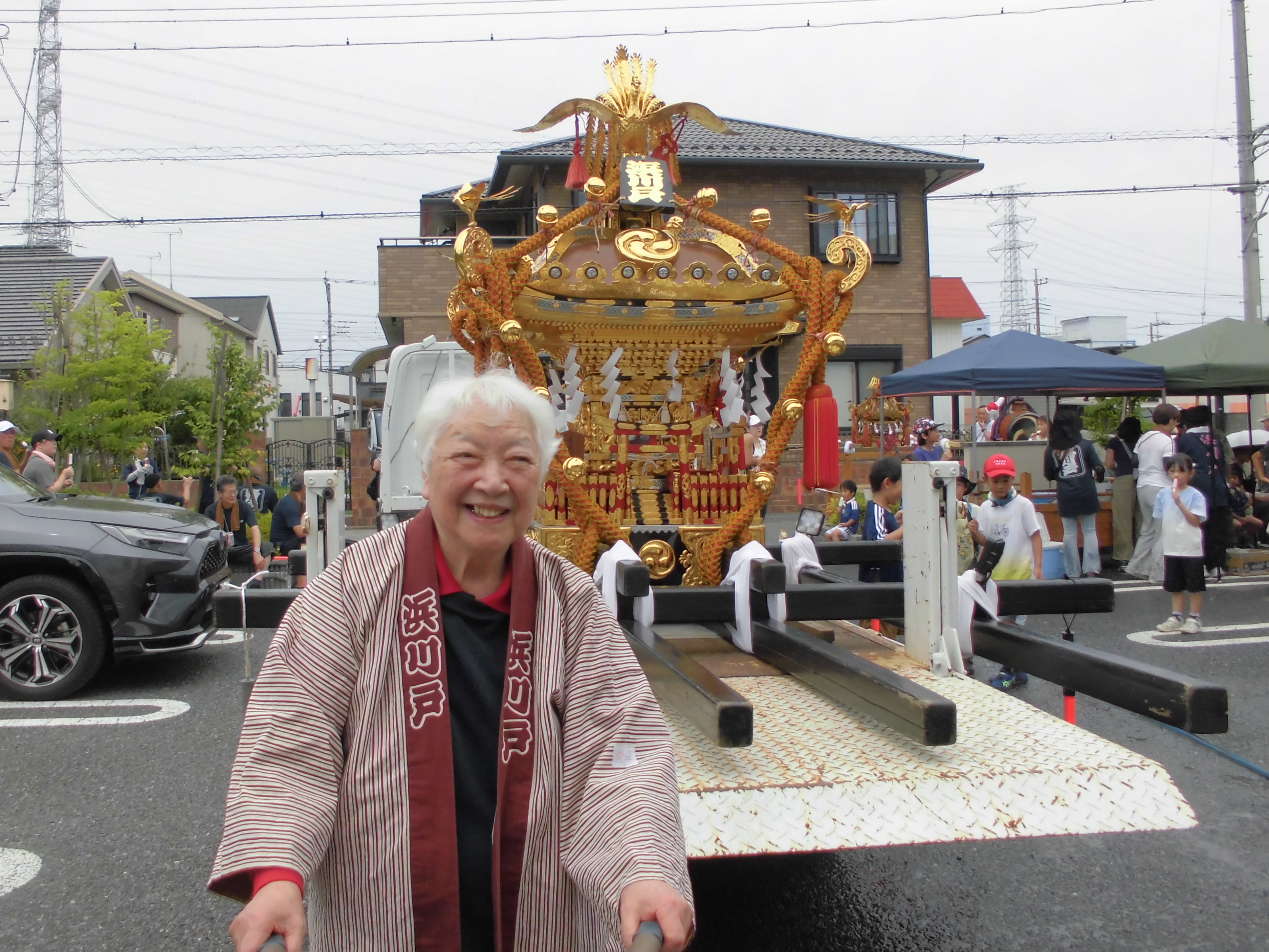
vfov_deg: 45.3
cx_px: 550
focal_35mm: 31
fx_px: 1136
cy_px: 409
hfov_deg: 58.1
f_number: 3.5
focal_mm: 4.6
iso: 100
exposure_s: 1/500
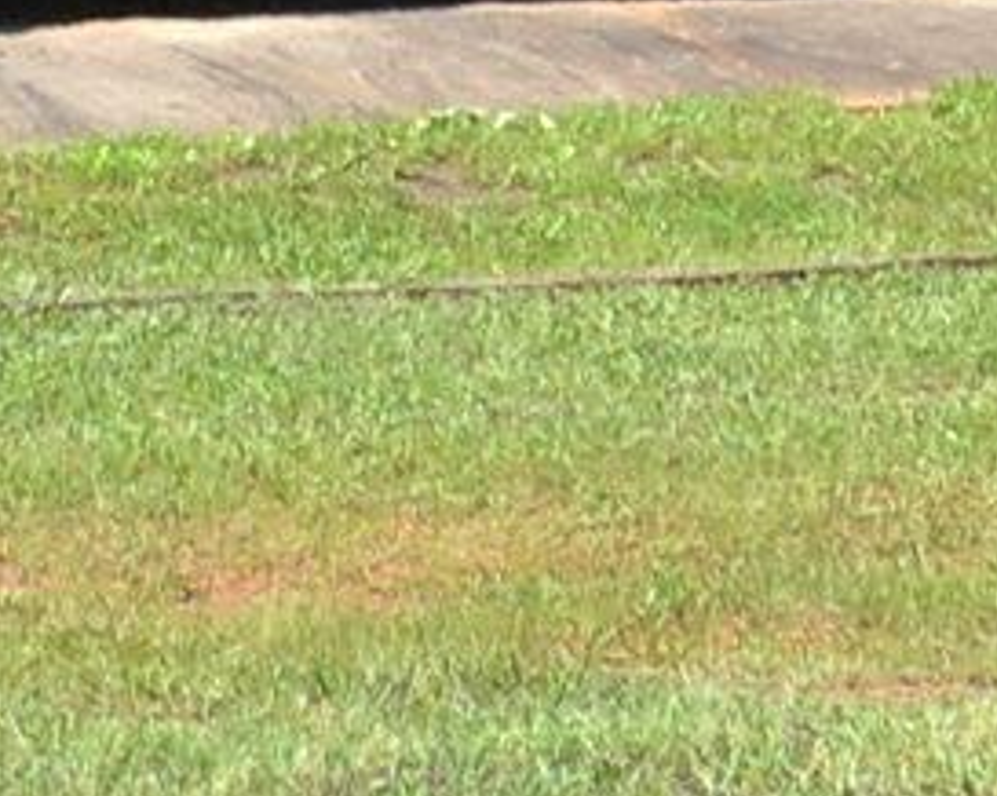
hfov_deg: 8.1
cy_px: -986
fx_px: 7018
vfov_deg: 6.3
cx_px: 665
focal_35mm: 238
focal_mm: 20
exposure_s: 1/200
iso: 100
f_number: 7.1
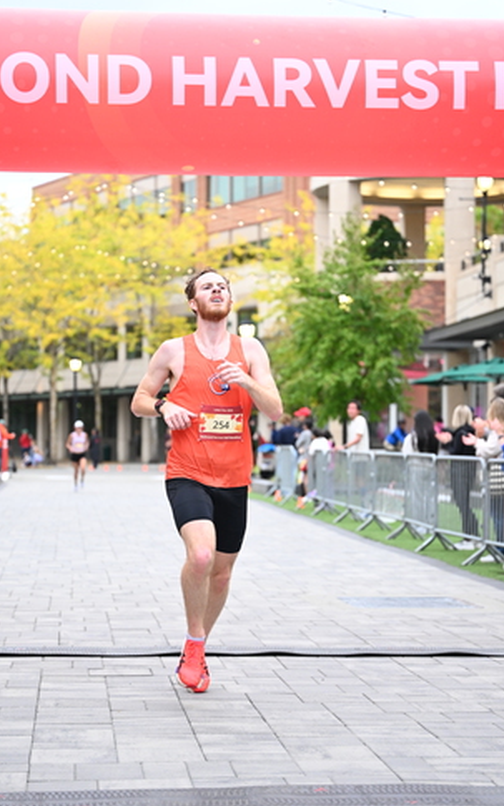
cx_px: 220
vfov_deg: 25.5
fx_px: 1781
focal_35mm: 81
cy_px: 405
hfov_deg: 16.1
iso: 1600
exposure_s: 1/800
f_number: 2.8
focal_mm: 70
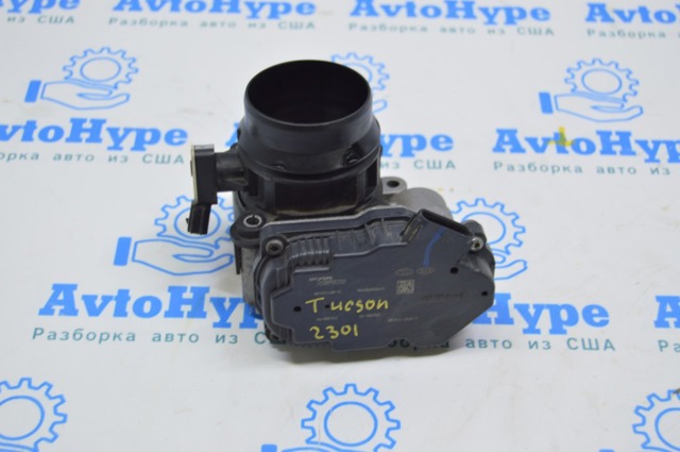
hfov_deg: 33.4
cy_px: 226
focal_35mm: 60
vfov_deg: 22.6
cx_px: 340
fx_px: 1132
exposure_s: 1/20
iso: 400
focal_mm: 40
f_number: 5.6
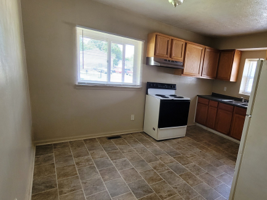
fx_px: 154
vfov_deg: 65.6
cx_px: 172
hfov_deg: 79.8
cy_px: 114
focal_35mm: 20
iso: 320
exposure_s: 1/60
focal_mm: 2.2
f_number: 2.2
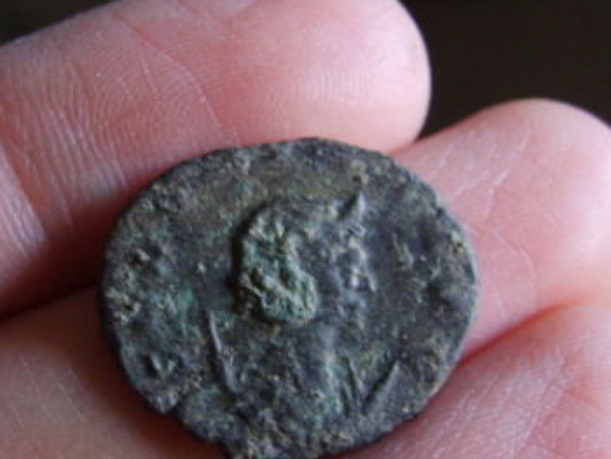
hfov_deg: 32.1
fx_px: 1060
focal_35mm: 60
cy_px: 284
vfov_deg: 24.4
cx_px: 283
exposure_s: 1/8
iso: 139
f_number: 2.8
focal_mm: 5.8
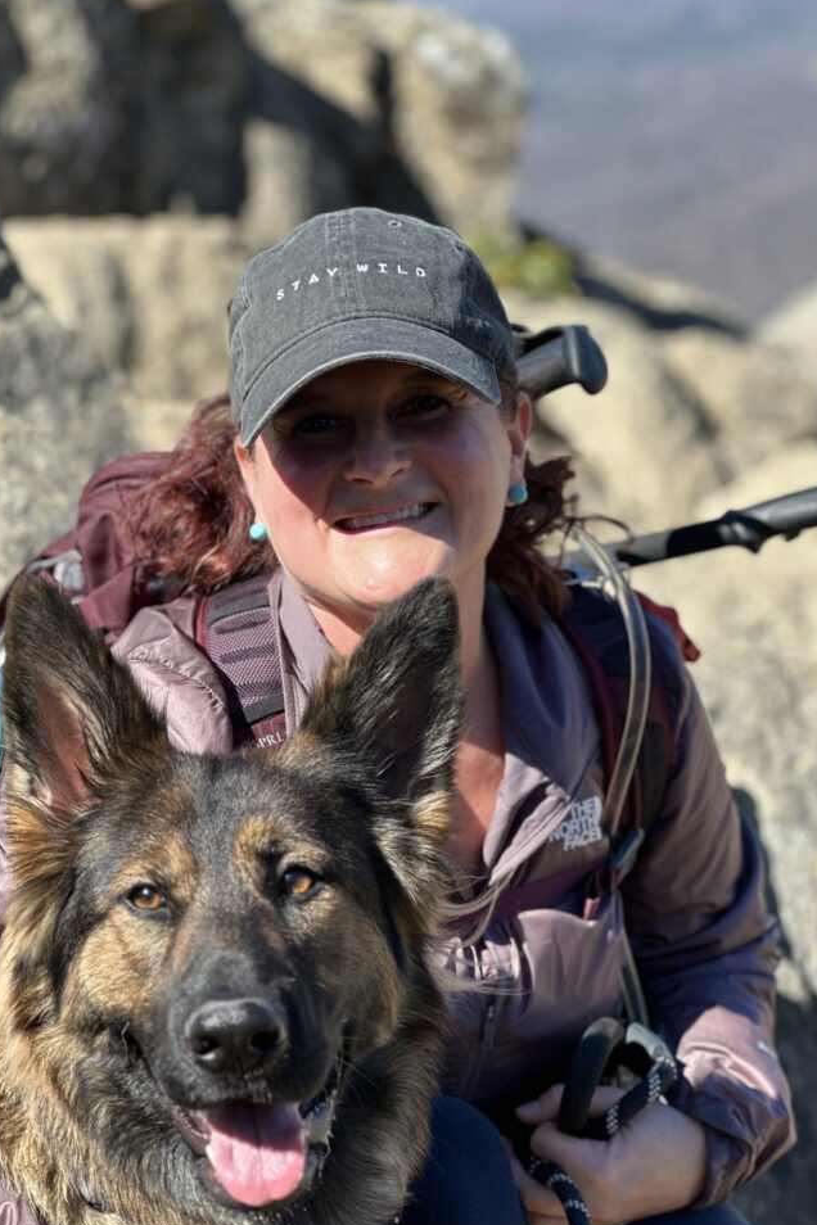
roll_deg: +7.0
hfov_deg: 15.9
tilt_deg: -15.7
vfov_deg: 23.6
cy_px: 605
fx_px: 2927
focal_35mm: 86
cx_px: 335
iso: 25
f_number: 2.8
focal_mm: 9
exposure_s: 1/235
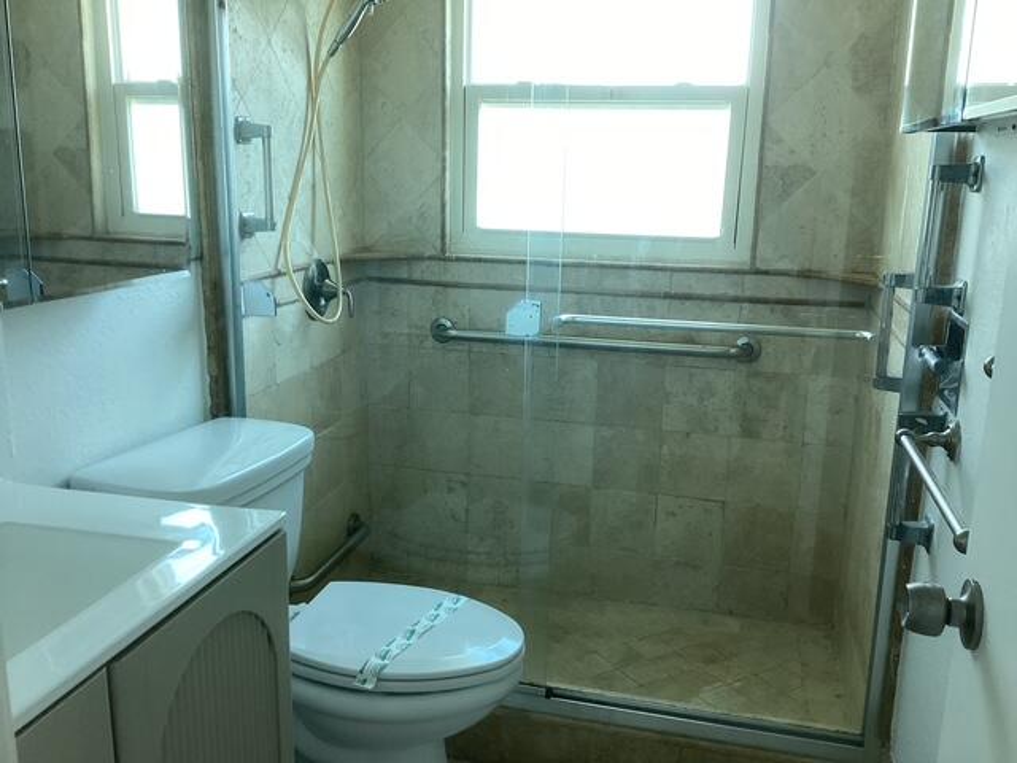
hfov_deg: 58.4
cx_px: 508
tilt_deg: -13.8
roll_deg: -0.8
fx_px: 911
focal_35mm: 31
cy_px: 382
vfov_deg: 45.4
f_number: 2.4
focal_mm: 3.3
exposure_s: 1/60
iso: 100
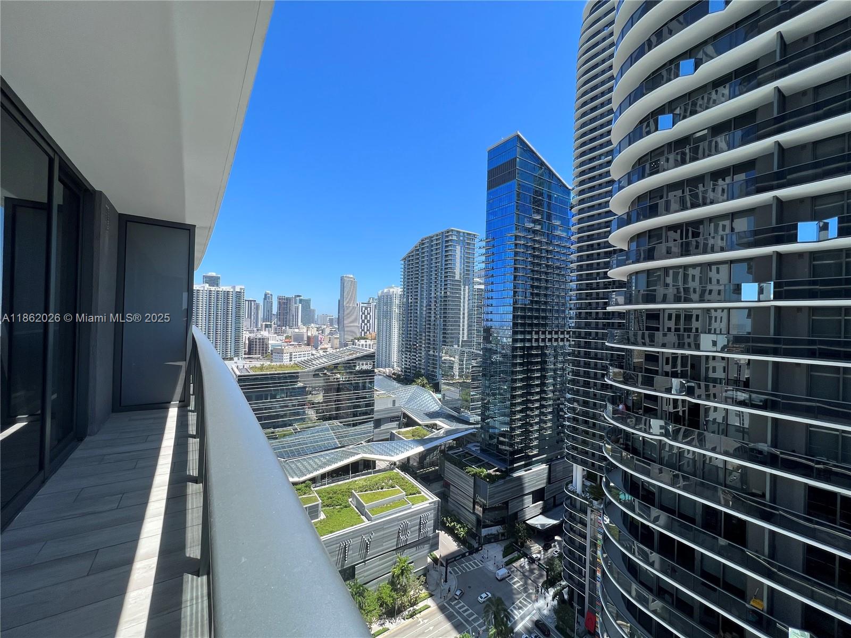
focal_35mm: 13
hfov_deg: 106.2
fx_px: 320
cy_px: 319
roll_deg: -0.4
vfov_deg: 89.9
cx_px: 426
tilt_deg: -0.9
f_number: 1.8
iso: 32
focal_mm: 1.57
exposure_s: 1/1130
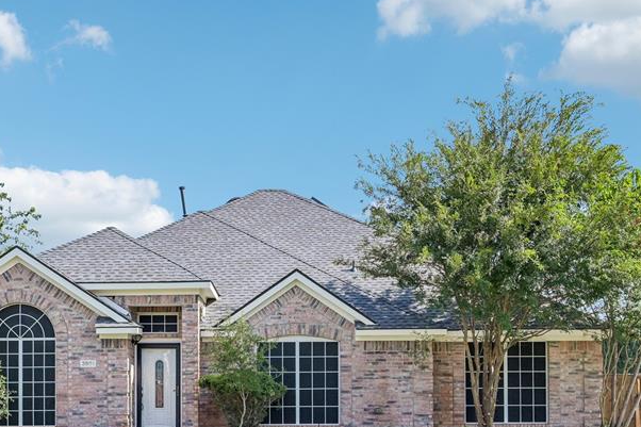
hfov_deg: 38.8
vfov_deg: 26.0
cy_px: 346
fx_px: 908
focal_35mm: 51
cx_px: 270
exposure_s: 1/800
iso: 400
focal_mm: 30
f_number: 8
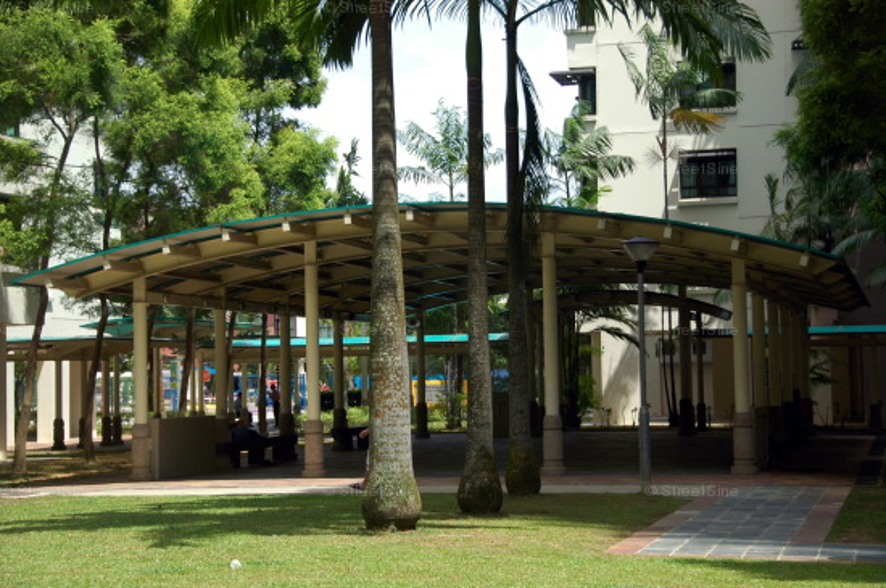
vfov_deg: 17.4
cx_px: 443
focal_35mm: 78
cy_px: 294
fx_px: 1917
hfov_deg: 26.0
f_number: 4.8
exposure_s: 1/800
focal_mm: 52
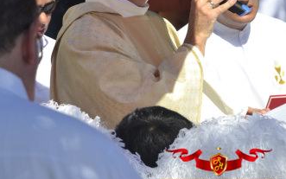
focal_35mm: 312
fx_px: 2430
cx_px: 143
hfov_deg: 6.7
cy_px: -10
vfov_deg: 4.2
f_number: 10
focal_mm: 135
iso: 100
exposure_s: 1/200
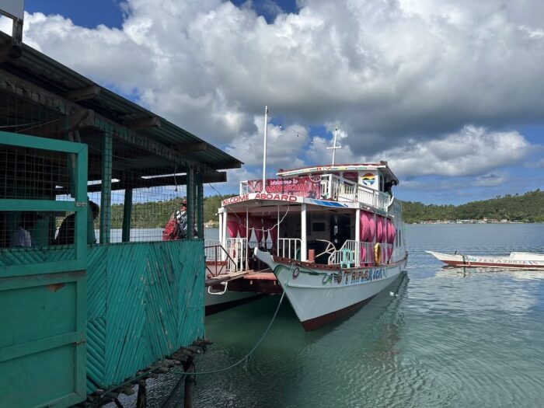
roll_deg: +1.5
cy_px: 204
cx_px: 272
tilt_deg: +2.5
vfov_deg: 56.8
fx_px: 377
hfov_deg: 71.6
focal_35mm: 24
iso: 80
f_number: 1.78
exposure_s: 1/7576
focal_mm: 6.86
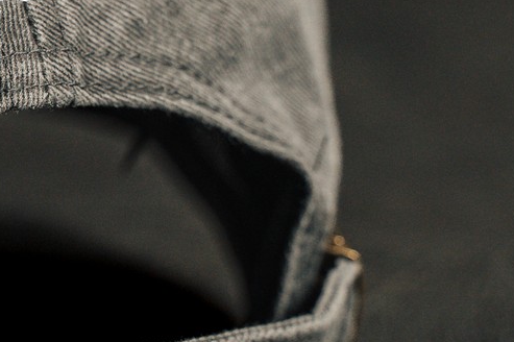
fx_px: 3481
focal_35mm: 244
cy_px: 145
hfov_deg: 8.3
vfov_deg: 5.6
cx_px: -136
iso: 800
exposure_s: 1/200
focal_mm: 50
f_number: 3.5
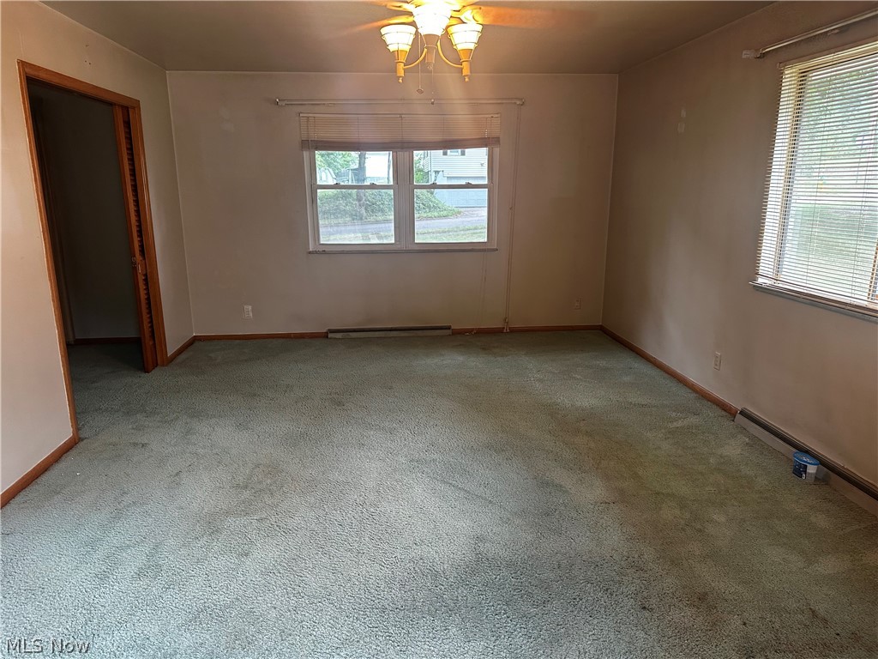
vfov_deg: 56.8
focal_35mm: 24
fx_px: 609
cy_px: 330
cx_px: 439
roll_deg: +0.3
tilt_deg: -13.0
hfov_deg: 71.6
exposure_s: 1/60
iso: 250
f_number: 1.78
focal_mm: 6.86
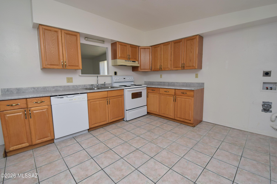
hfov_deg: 100.4
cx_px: 138
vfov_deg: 77.3
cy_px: 92
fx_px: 115
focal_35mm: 15
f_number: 9
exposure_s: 1/80
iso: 400
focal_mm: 10
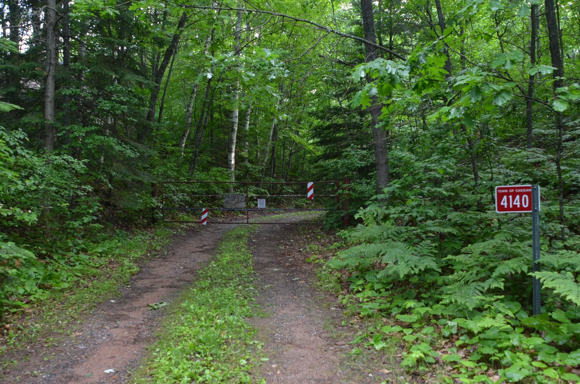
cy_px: 209
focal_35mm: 33
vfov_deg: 39.8
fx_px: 531
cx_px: 277
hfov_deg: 57.3
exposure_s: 1/80
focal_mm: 20
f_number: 4.5
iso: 400
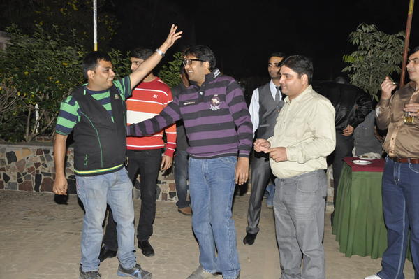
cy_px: 140
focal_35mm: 39
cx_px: 210
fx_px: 454
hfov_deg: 49.6
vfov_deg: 34.2
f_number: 4
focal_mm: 26
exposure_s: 1/60
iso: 800
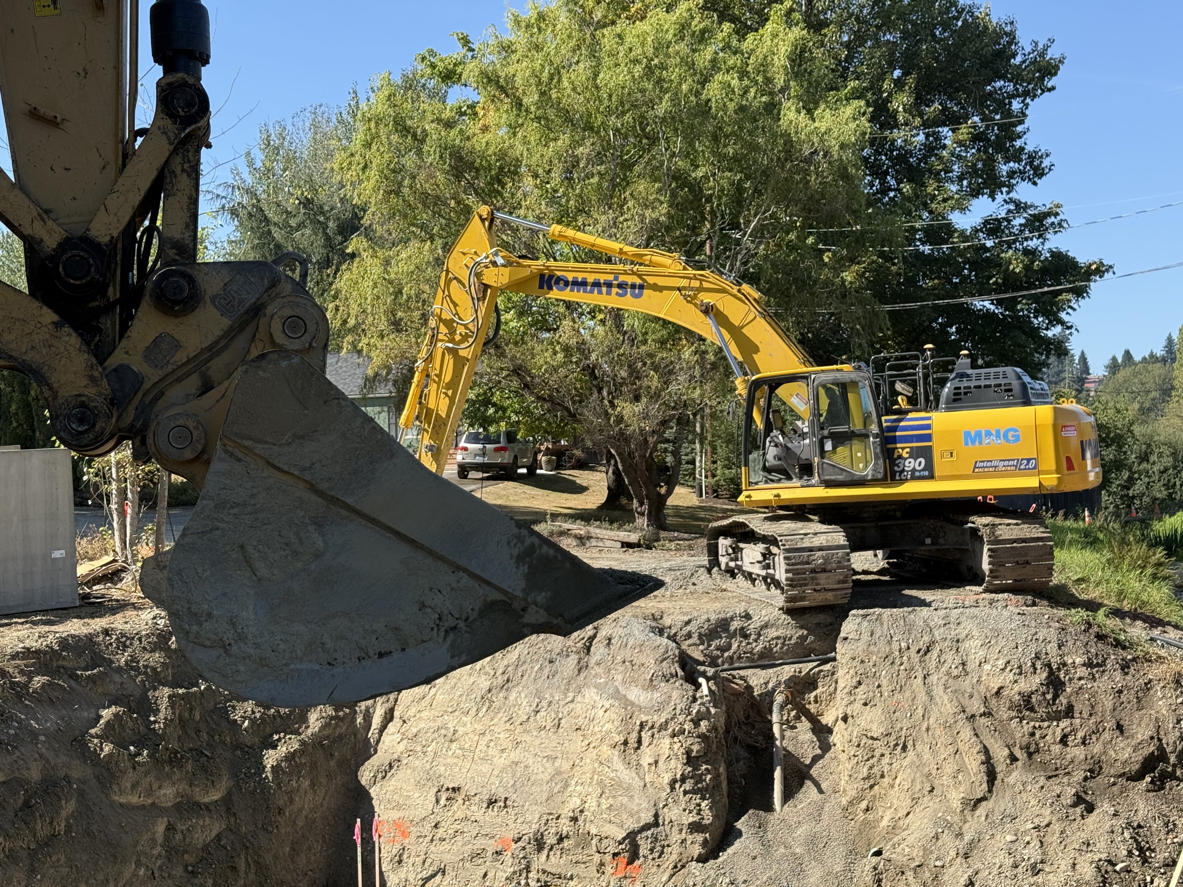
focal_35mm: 48
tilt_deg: +2.4
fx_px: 1640
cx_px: 592
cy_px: 444
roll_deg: +2.2
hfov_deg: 39.7
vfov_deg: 30.3
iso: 64
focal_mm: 6.76
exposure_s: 1/1883
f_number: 1.78
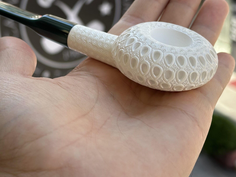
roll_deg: +2.6
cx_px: 118
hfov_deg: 28.2
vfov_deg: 21.2
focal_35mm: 69
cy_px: 54
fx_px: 470
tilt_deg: -22.8
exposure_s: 1/779
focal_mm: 6.86
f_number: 1.78
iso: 64
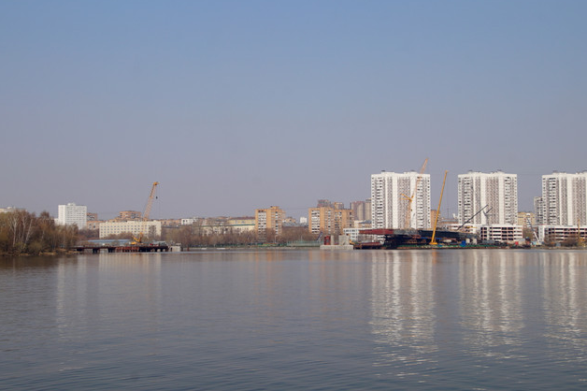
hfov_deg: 37.2
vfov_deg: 25.3
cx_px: 290
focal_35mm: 54
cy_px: 194
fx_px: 872
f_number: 11
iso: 100
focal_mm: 35
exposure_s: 1/250
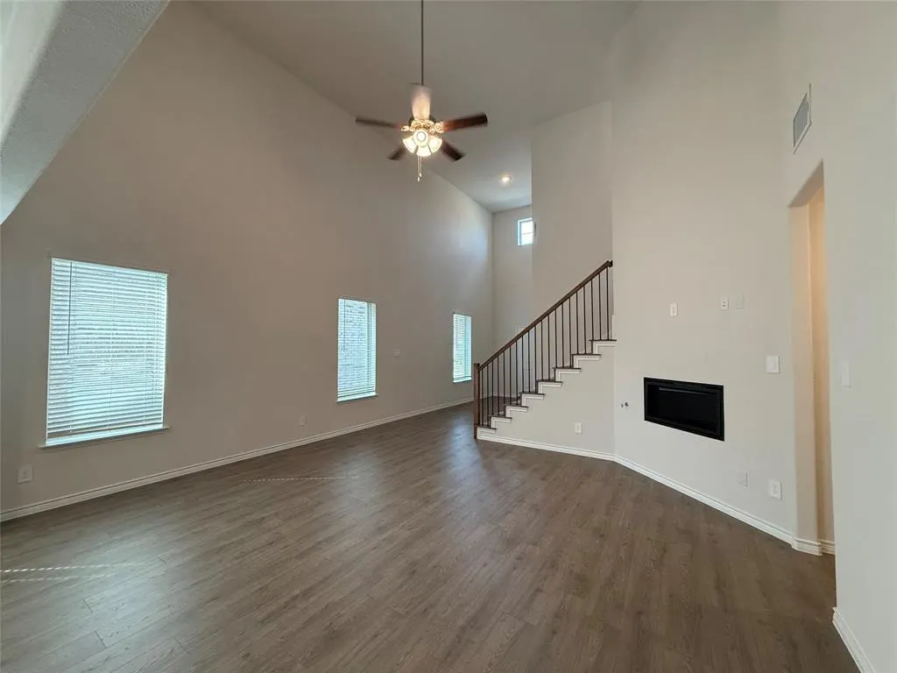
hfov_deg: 102.1
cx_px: 448
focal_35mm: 14
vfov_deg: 85.7
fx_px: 363
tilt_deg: +1.6
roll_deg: -0.2
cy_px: 336
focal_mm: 2.22
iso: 250
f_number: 2.2
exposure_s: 1/120
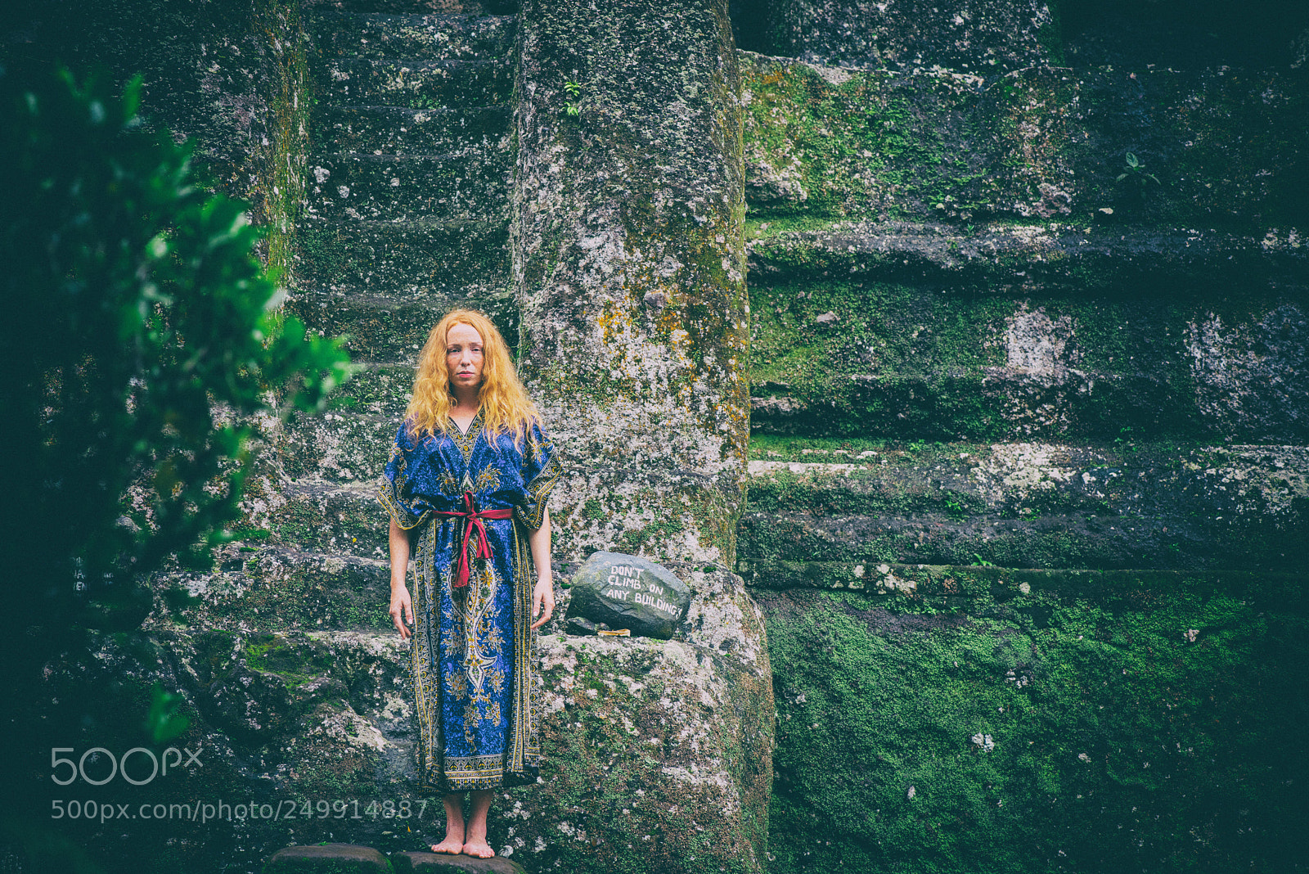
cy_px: 437
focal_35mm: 105
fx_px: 3819
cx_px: 654
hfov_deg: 19.4
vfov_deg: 13.1
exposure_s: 1/320
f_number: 8
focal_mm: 105
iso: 250
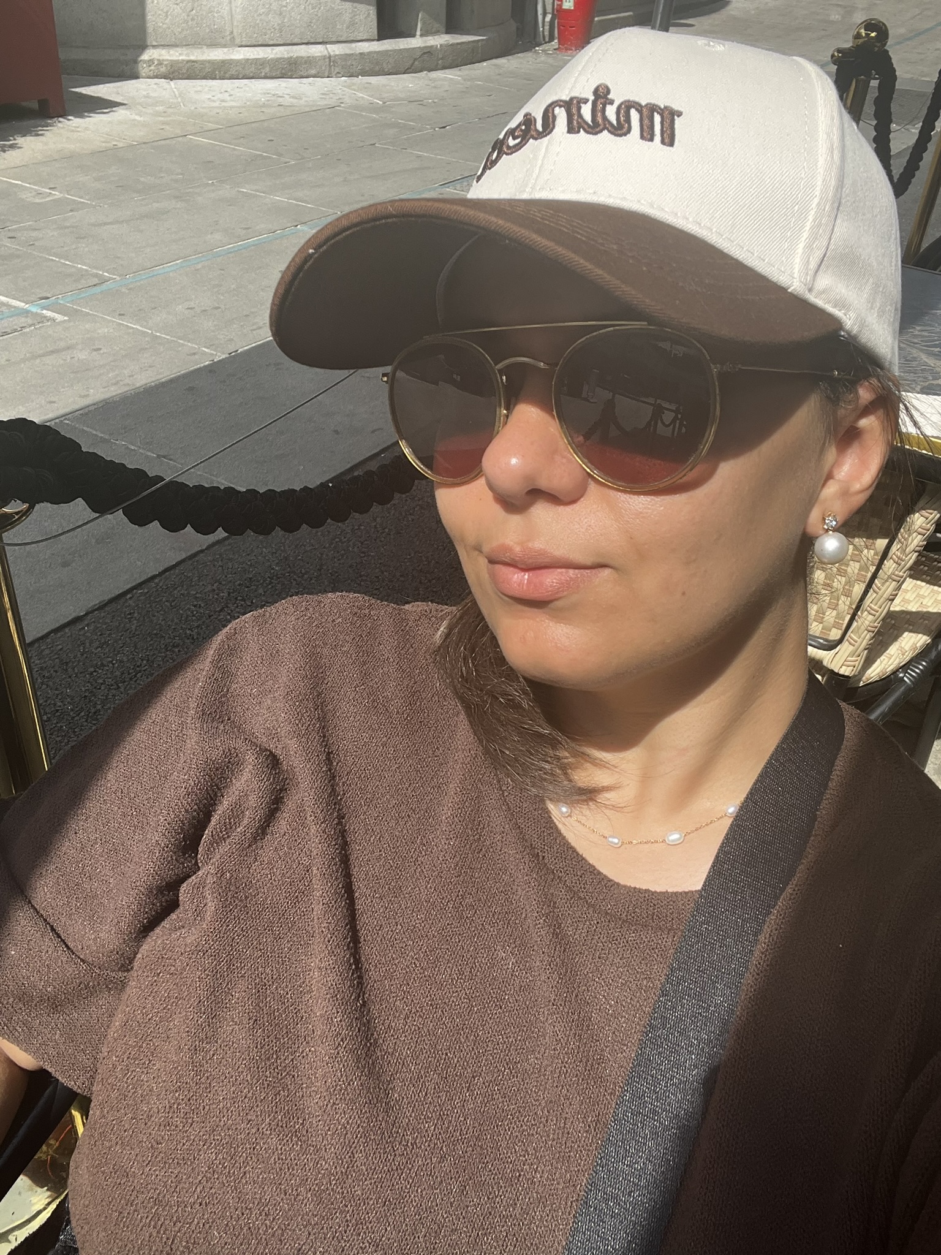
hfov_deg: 46.8
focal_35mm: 30
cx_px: 470
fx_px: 1087
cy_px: 628
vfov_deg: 60.0
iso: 32
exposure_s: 1/651
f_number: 2.2
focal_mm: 2.71
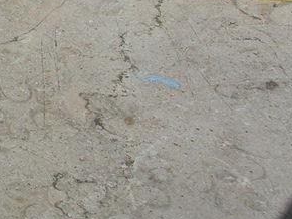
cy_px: -4
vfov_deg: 12.5
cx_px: -192
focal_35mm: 117
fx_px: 987
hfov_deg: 15.1
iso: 50
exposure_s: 1/708
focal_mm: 5.7
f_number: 4.9
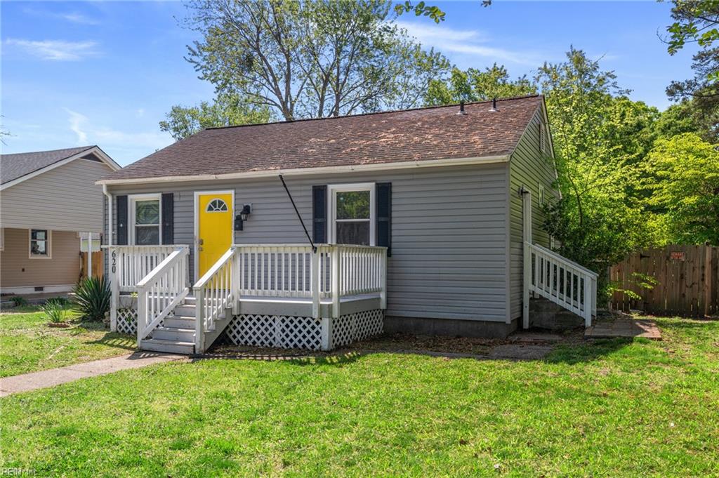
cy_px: 239
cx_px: 360
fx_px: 589
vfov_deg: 44.2
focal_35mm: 30
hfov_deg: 62.8
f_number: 8
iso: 400
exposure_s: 1/320
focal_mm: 29.5
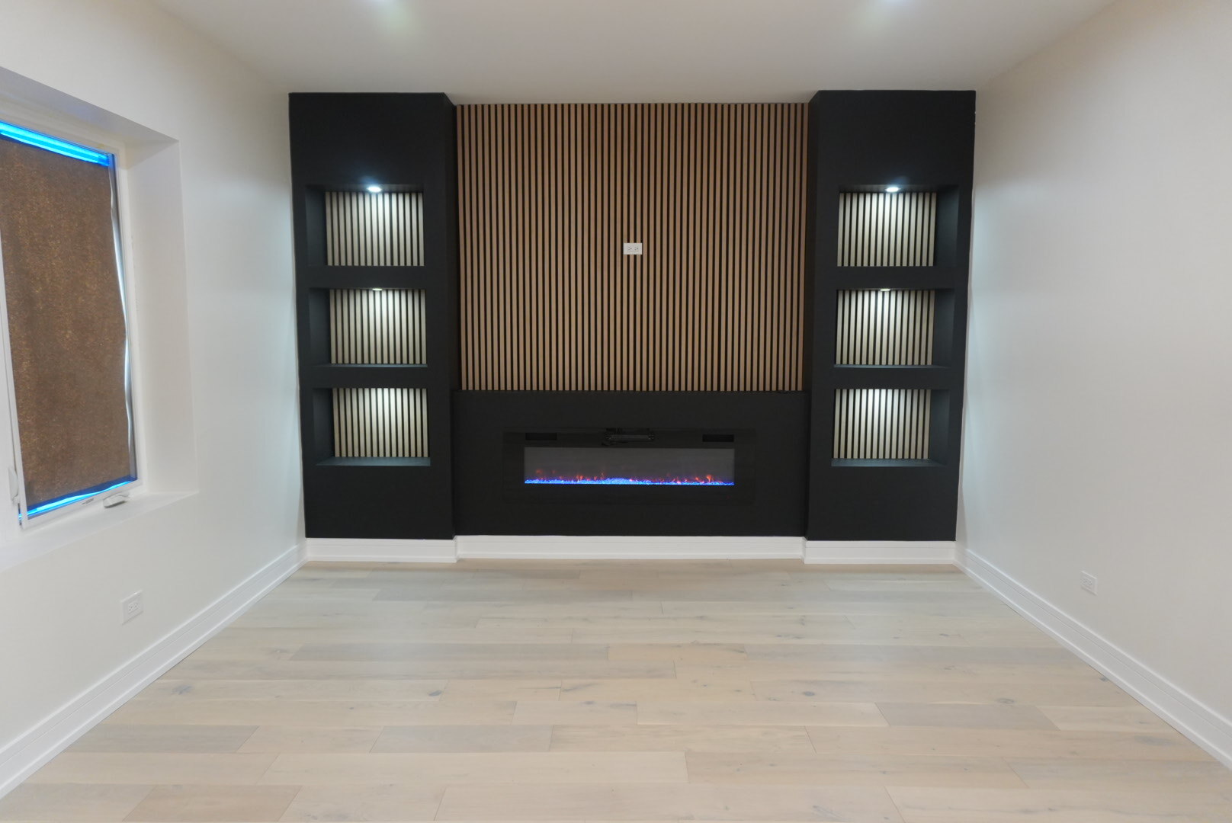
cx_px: 616
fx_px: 822
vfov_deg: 53.2
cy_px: 412
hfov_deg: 73.7
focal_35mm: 24
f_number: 4
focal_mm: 16
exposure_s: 1/160
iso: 1250
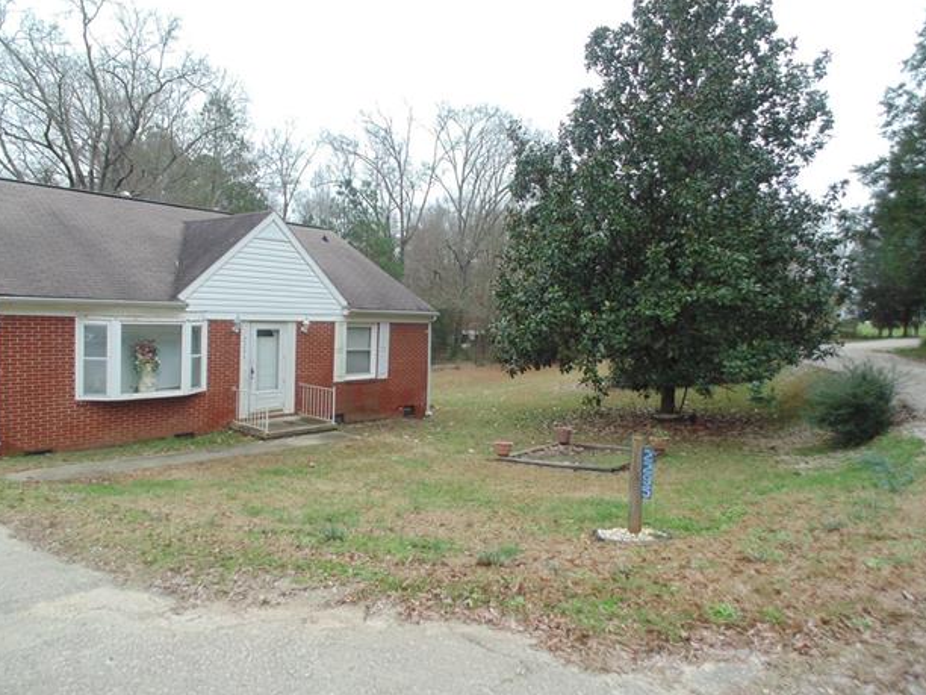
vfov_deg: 58.9
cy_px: 359
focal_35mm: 23
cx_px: 452
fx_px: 615
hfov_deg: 73.9
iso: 80
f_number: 3.1
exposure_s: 1/125
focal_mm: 4
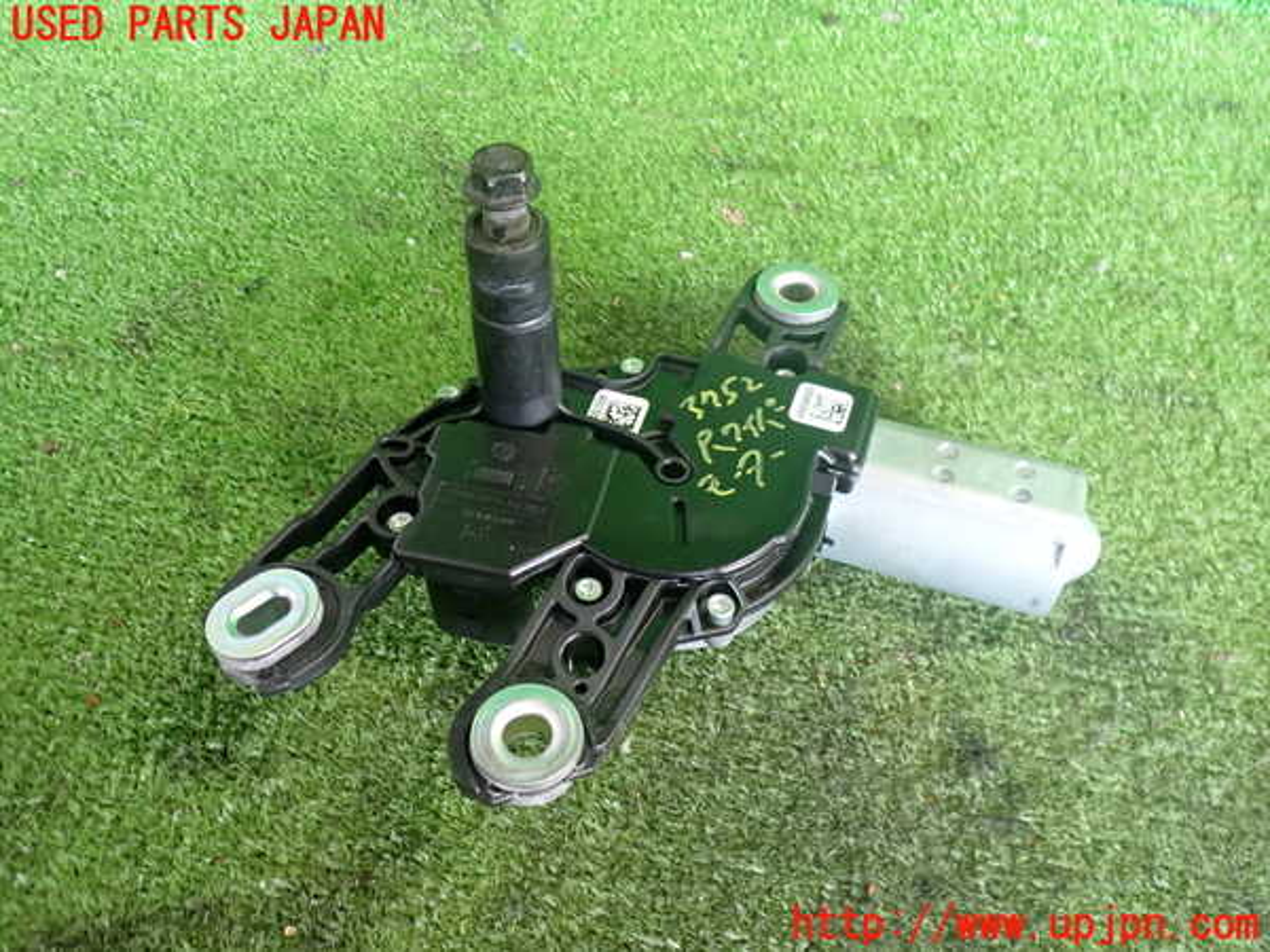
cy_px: 476
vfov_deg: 46.8
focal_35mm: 30
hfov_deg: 60.0
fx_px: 1101
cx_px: 635
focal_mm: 5.4
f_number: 2.3
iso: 400
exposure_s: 1/30
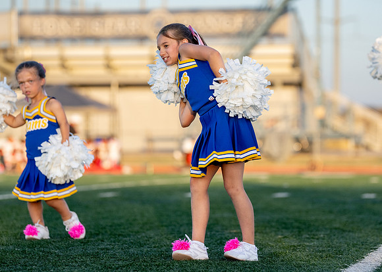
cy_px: 109
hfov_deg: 10.8
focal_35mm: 186
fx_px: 2017
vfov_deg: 7.7
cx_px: 198
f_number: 2.8
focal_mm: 135
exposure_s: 1/2500
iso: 500
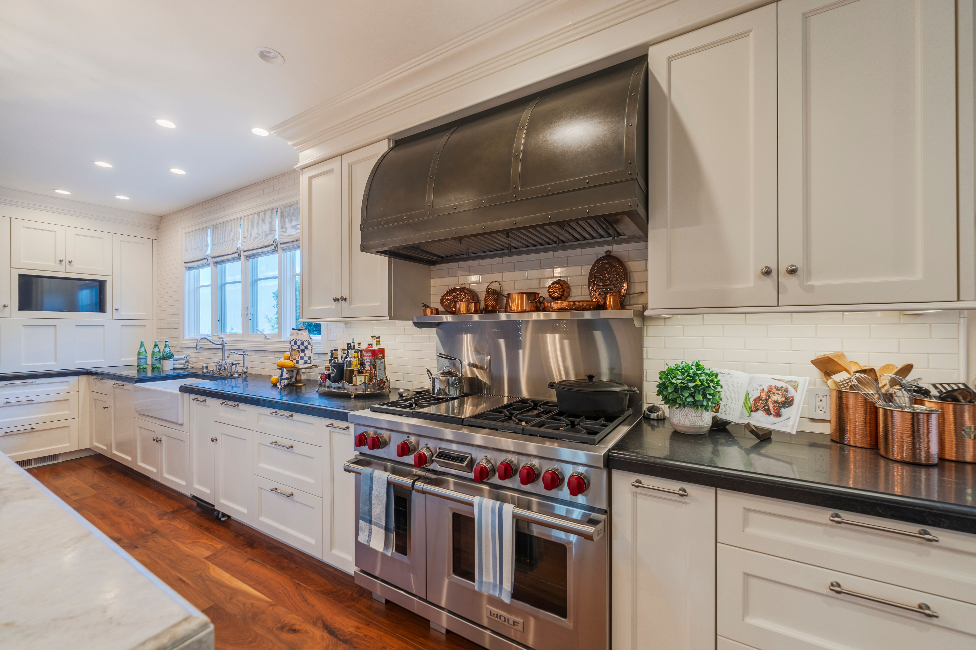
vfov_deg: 81.2
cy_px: 325
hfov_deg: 104.3
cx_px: 488
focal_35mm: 14
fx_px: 380
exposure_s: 1/30
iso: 100
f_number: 7.1
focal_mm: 14
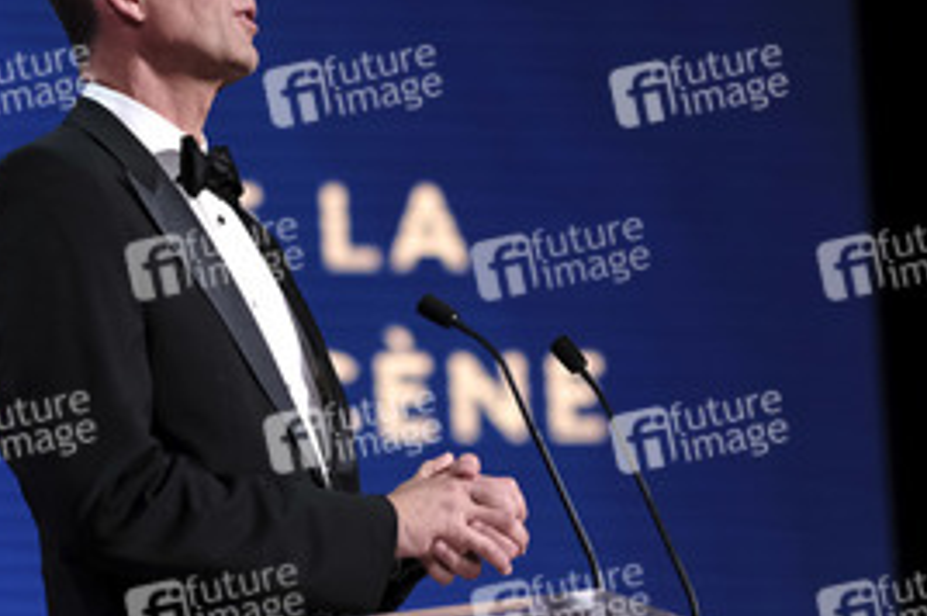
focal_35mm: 227
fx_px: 5838
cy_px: 346
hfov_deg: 9.1
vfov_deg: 6.0
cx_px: 261
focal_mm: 90
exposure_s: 1/400
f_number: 2
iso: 1600
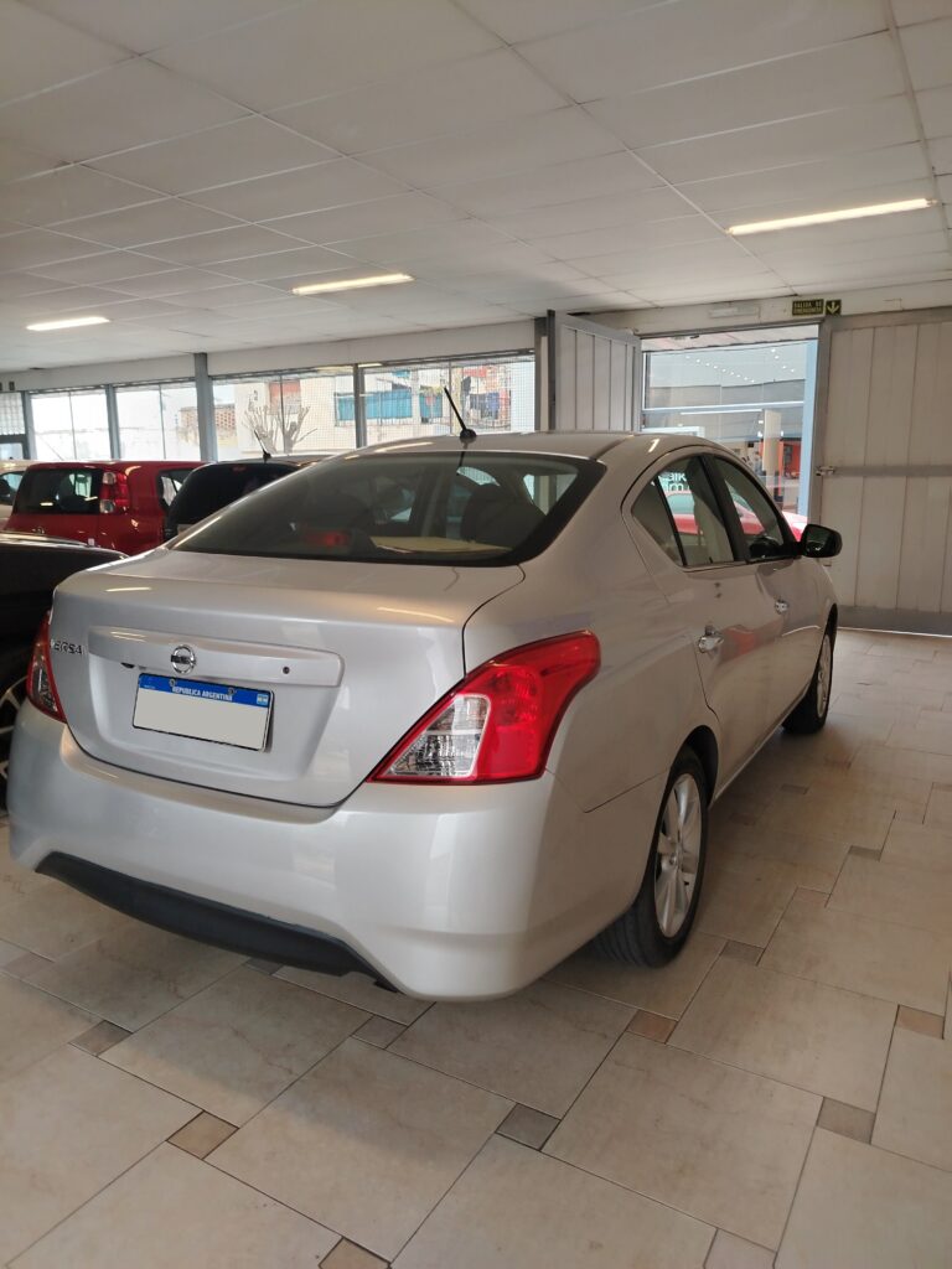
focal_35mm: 24
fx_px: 880
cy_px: 634
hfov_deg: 56.8
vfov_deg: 71.6
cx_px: 476
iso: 244
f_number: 1.75
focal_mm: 5.25
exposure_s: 1/50
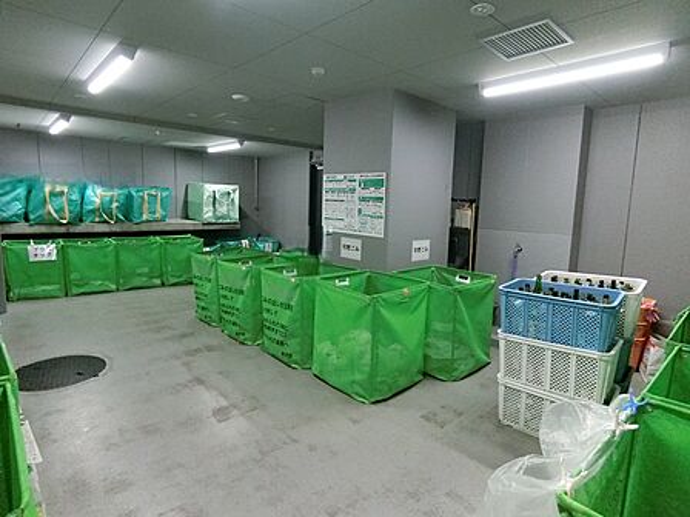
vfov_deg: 68.7
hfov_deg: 84.7
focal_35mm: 19
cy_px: 258
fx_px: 379
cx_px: 345
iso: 1600
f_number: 2.7
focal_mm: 4.06
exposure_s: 1/200
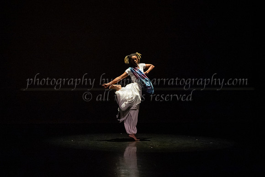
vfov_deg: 18.1
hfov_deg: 26.8
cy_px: 91
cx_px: 133
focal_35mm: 76
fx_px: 556
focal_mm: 61
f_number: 4
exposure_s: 1/400
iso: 6400
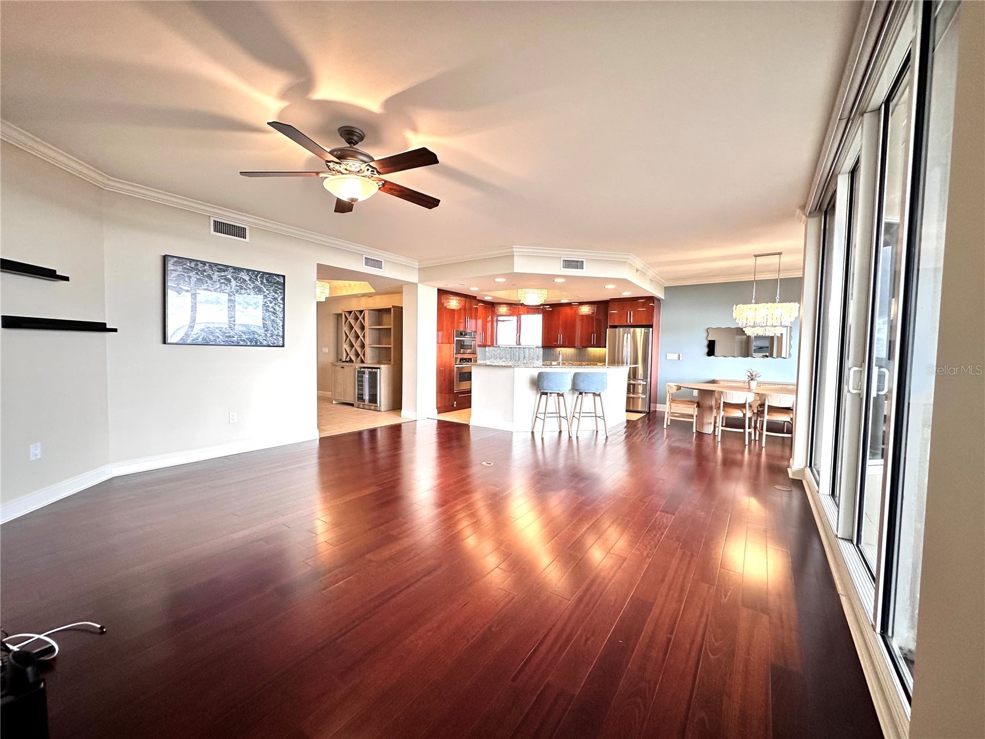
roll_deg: -0.4
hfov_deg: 102.1
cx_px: 492
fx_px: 398
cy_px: 370
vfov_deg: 85.7
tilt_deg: -3.0
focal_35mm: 14
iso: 200
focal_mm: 2.22
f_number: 2.2
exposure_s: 1/120
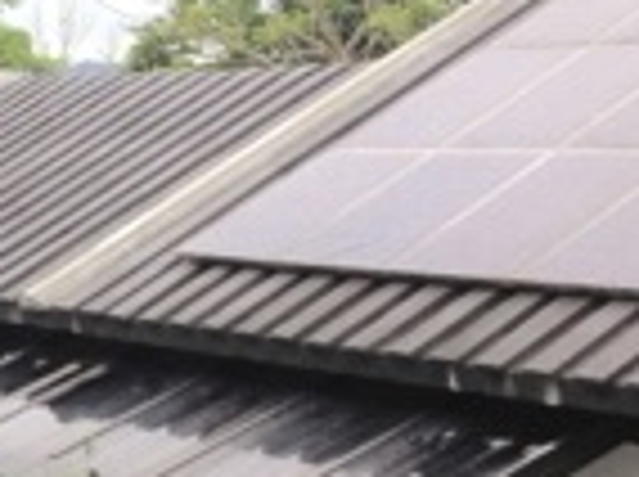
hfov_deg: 17.0
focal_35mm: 107
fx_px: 1972
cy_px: 470
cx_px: -252
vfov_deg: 13.6
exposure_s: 1/234
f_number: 2.4
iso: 50
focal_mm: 4.12
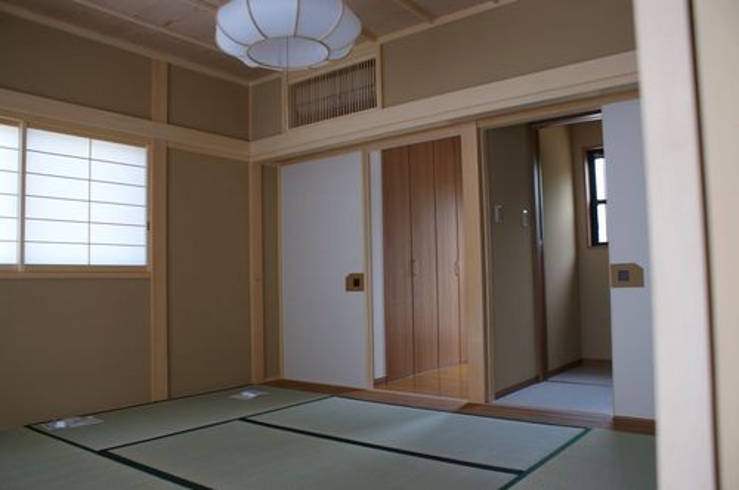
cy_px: 245
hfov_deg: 67.4
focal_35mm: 27
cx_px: 370
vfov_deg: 47.8
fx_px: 554
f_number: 4
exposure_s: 1/40
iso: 100
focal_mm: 18
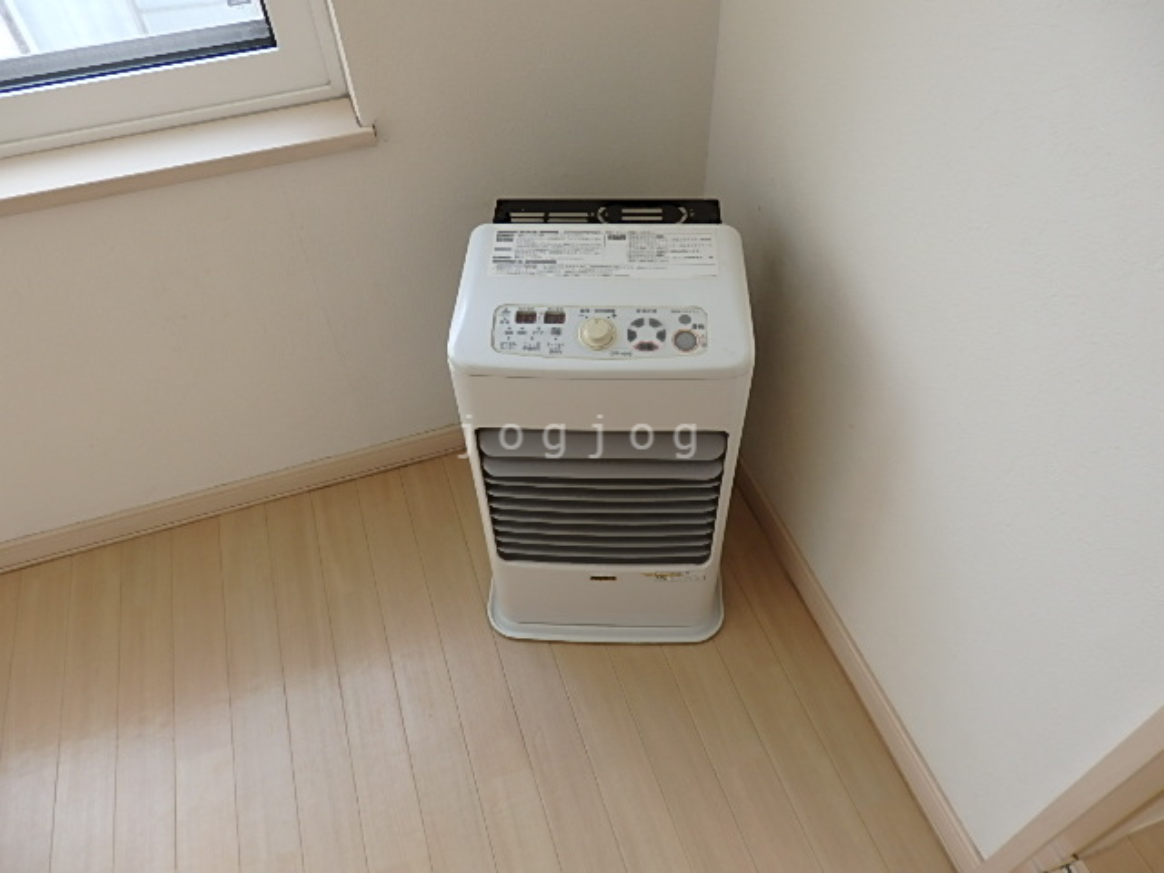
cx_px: 582
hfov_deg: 69.4
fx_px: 841
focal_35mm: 25
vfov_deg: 54.9
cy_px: 436
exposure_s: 1/100
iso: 125
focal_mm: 4.5
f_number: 3
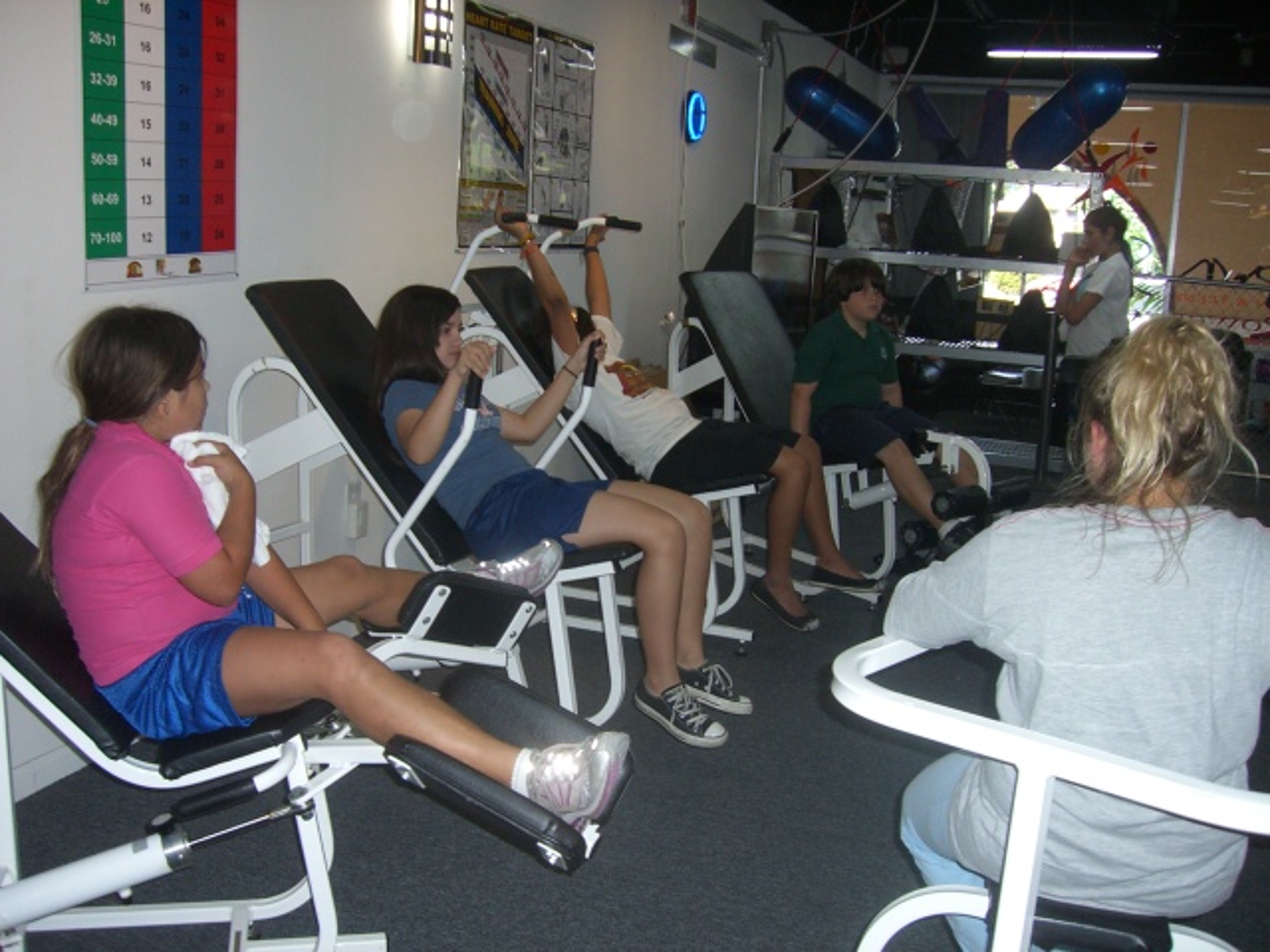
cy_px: 476
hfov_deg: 49.0
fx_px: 1394
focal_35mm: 38
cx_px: 635
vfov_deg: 37.7
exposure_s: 1/60
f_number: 2.7
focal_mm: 6.2
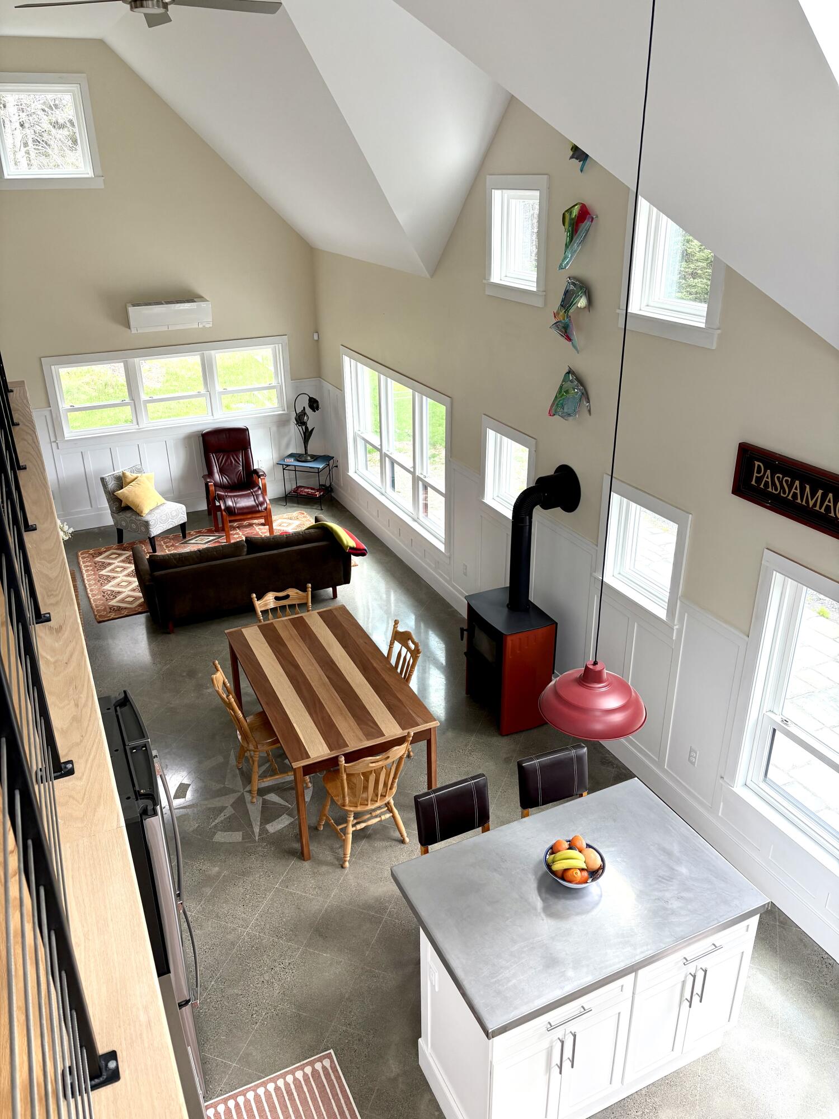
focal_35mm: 26
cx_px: 420
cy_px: 560
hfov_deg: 53.1
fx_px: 840
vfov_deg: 67.3
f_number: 1.6
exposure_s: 1/181
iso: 80
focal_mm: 5.96
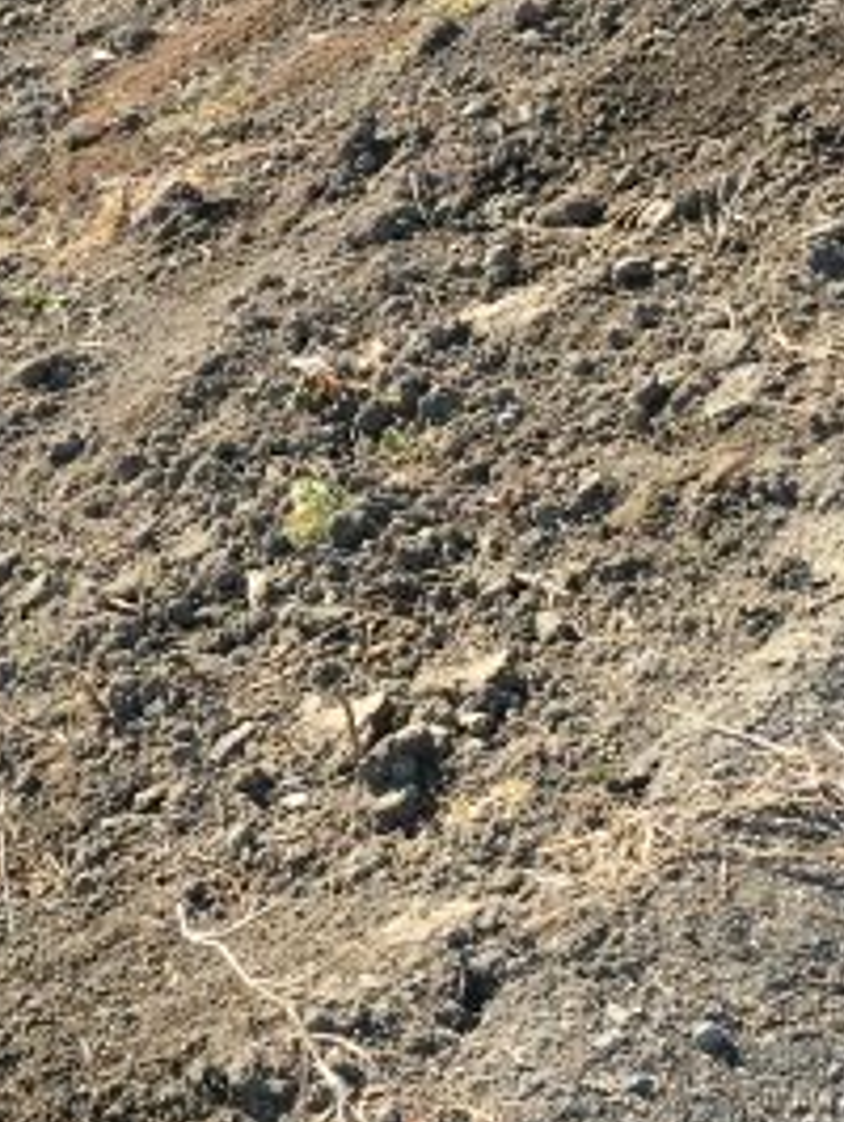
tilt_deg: -33.4
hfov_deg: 15.7
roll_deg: -1.1
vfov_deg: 20.8
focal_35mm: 93
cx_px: 68
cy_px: 217
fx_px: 3019
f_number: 2.2
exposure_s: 1/610
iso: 25
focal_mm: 4.15
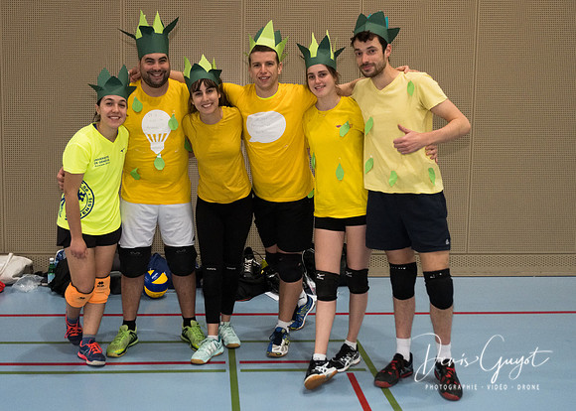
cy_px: 177
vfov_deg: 34.9
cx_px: 258
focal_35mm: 40
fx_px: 654
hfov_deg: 47.5
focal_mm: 21.3
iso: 5000
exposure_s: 1/500
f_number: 2.8
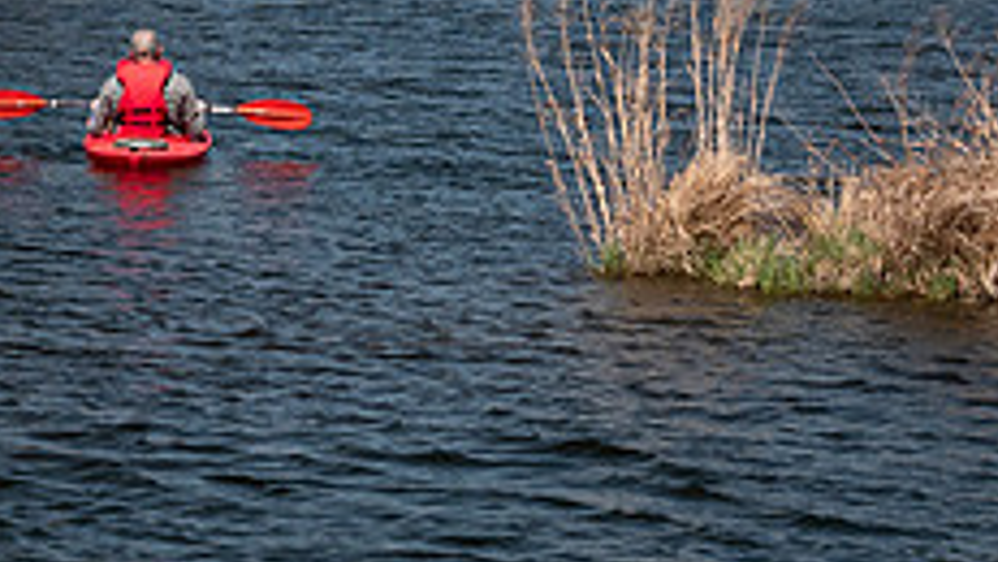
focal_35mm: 272
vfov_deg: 4.5
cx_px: 106
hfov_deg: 7.9
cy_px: -63
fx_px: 7199
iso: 200
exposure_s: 1/250
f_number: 6.3
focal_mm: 44
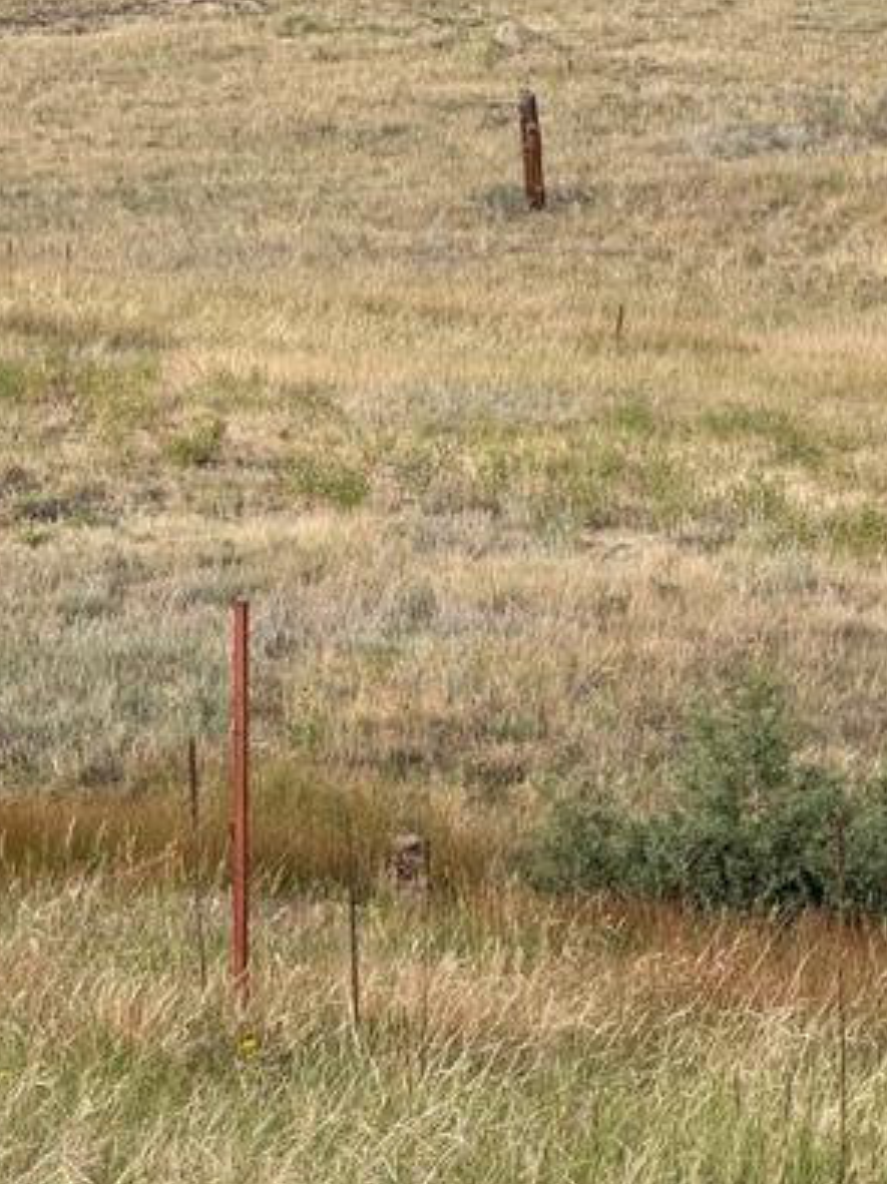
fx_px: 6669
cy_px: 445
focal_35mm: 195
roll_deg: +2.6
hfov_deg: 7.6
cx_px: 459
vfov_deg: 10.1
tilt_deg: -4.1
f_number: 2.8
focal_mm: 16.89
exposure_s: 1/158
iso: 50
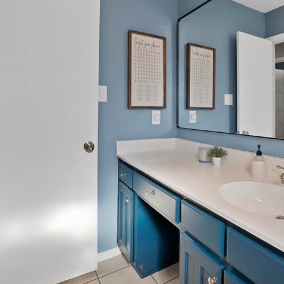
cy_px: 114
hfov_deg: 66.9
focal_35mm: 22
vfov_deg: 69.0
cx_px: 199
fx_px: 204
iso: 640
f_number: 9
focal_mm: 12
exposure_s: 1/10
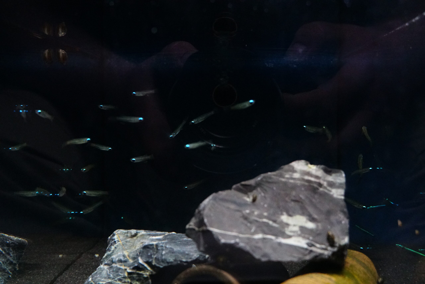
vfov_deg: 30.9
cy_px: 142
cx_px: 212
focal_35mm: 44
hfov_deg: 45.0
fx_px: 514
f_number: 5.6
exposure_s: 1/500
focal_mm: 29
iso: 8000
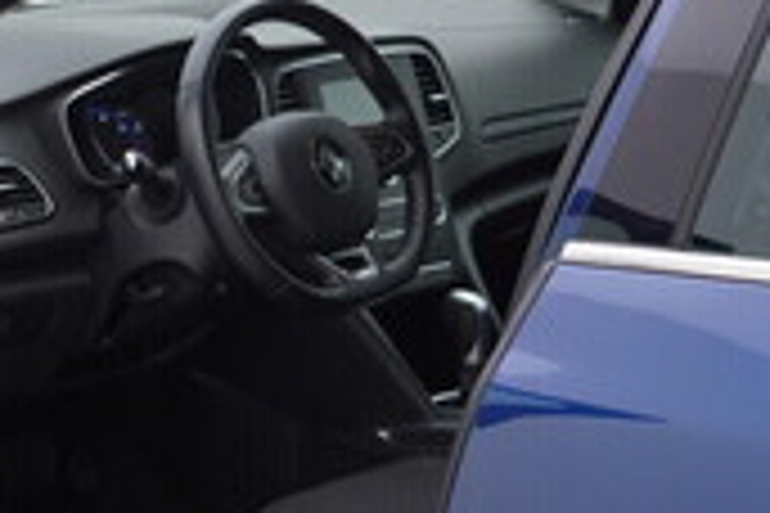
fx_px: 2481
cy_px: 443
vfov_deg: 11.7
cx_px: -113
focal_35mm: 116
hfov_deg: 17.0
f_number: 3.5
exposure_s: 1/60
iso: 125
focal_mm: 24
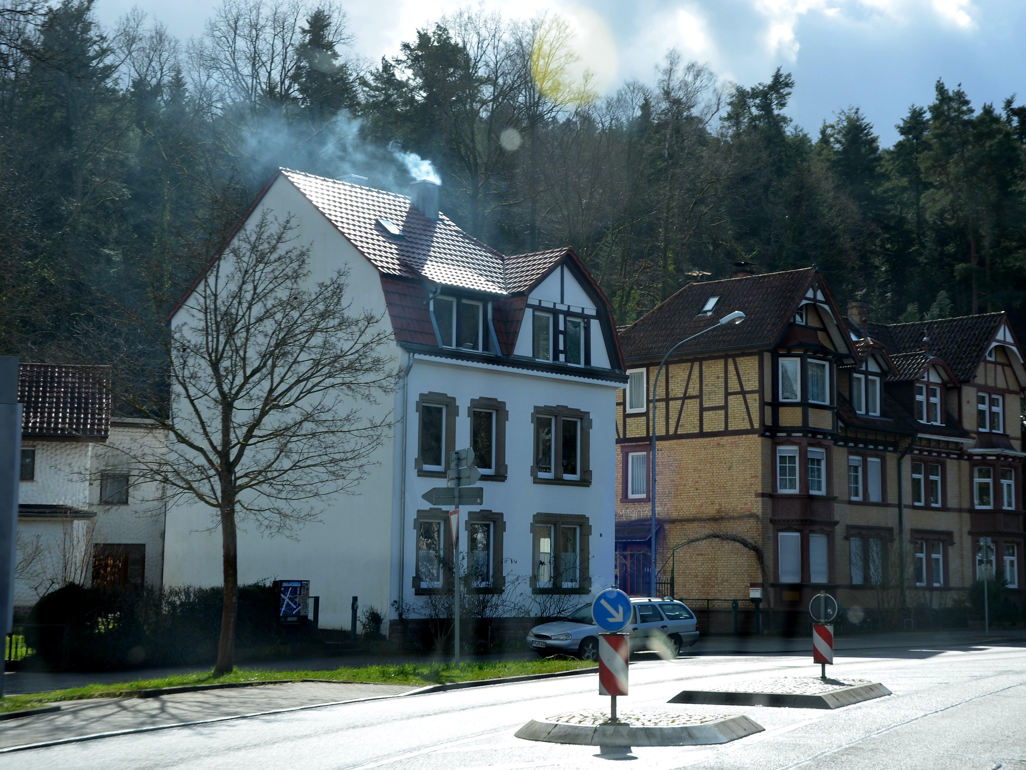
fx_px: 1838
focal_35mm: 62
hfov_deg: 31.2
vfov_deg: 23.7
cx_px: 555
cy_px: 385
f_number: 8
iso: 125
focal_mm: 38
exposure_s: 1/250
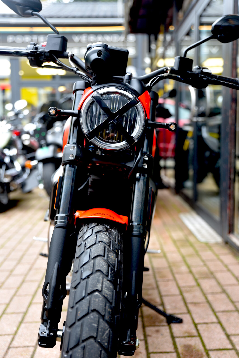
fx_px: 448
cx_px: 120
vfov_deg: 43.6
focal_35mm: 45
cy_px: 179
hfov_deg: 29.9
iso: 100
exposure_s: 1/40
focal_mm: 45
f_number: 2.8
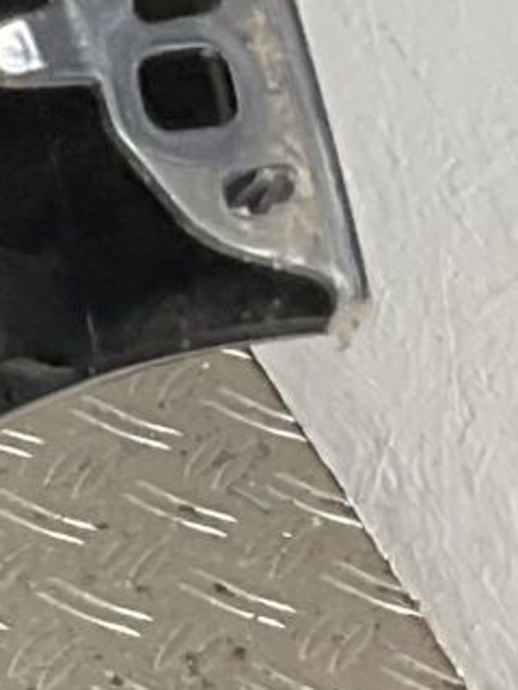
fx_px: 4629
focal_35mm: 232
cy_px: 201
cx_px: -2035
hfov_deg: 5.1
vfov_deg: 8.5
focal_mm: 3
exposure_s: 1/121
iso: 16
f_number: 1.8
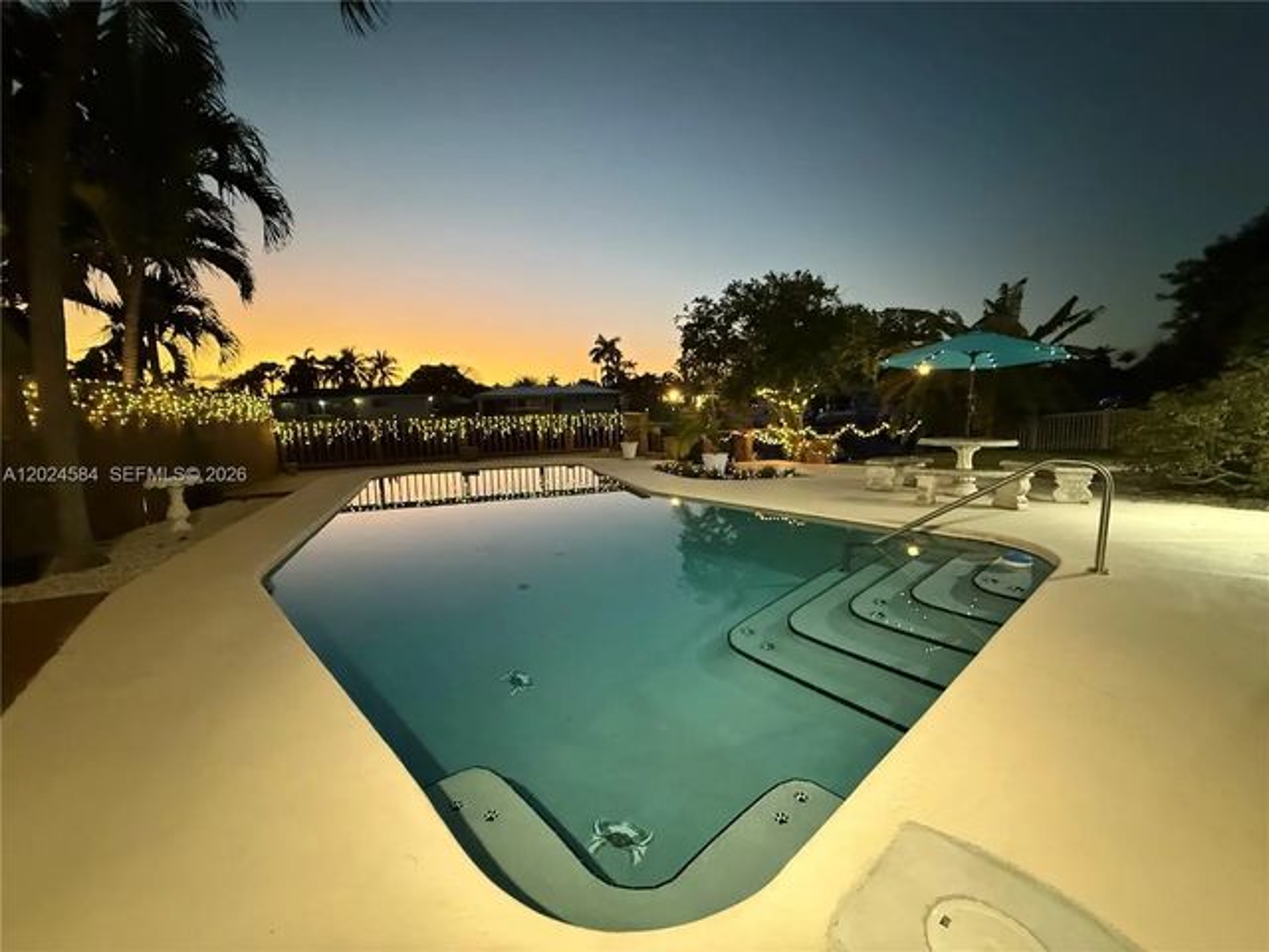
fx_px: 513
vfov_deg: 85.7
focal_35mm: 14
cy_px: 476
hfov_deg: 102.1
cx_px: 634
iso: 1250
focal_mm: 2.22
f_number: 2.2
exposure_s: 1/40
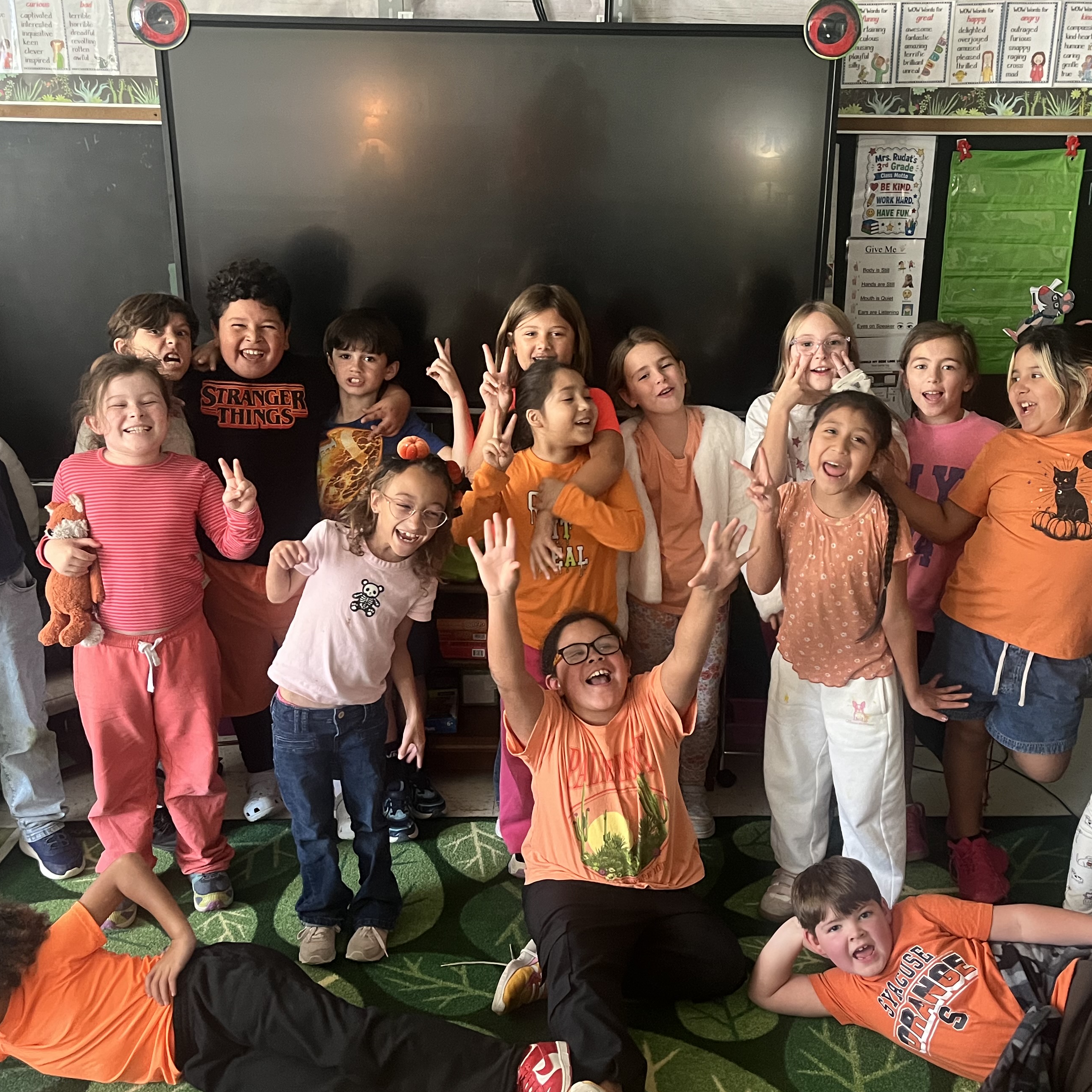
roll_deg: +0.0
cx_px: 594
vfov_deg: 46.0
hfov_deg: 46.0
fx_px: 1285
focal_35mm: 36
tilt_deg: -17.9
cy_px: 551
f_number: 1.6
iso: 500
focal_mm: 5.1
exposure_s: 1/40
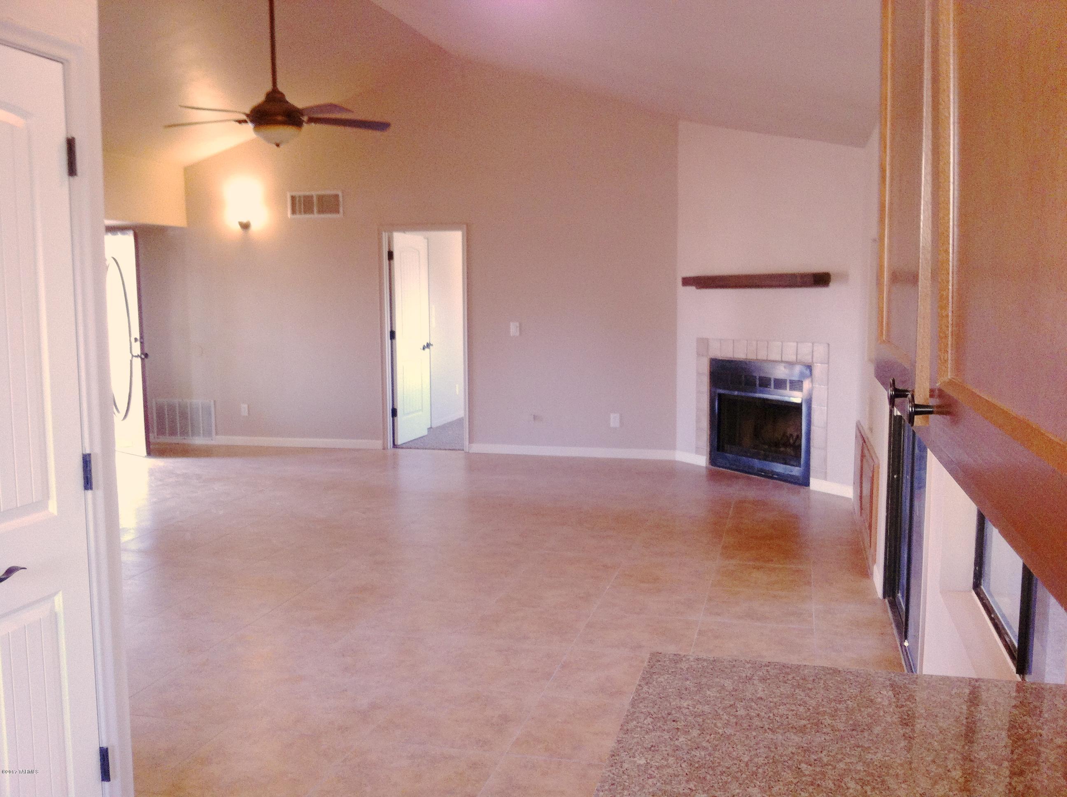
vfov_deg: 40.6
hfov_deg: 52.7
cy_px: 398
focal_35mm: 35
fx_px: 1077
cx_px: 534
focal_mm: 3.85
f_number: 2.8
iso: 200
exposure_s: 1/17
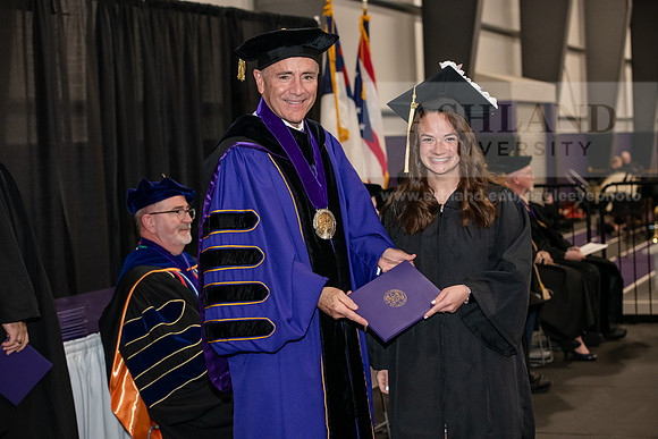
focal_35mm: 70
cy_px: 220
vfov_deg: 19.5
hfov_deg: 28.8
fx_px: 1280
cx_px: 329
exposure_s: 1/200
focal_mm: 70
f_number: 5
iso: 2500
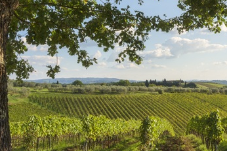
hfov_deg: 37.6
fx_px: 328
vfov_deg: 25.8
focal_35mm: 52
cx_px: 159
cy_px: 42
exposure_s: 1/80
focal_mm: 30
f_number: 14
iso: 100
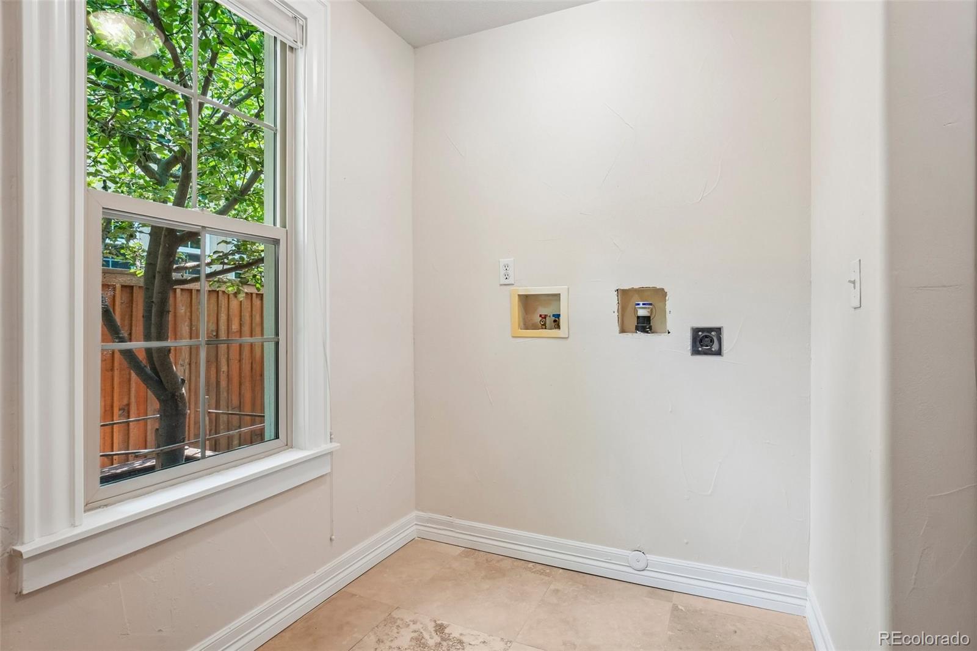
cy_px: 326
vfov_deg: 67.4
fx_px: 488
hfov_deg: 90.0
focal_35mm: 18
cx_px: 488
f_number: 8
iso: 400
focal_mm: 12
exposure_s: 1/20
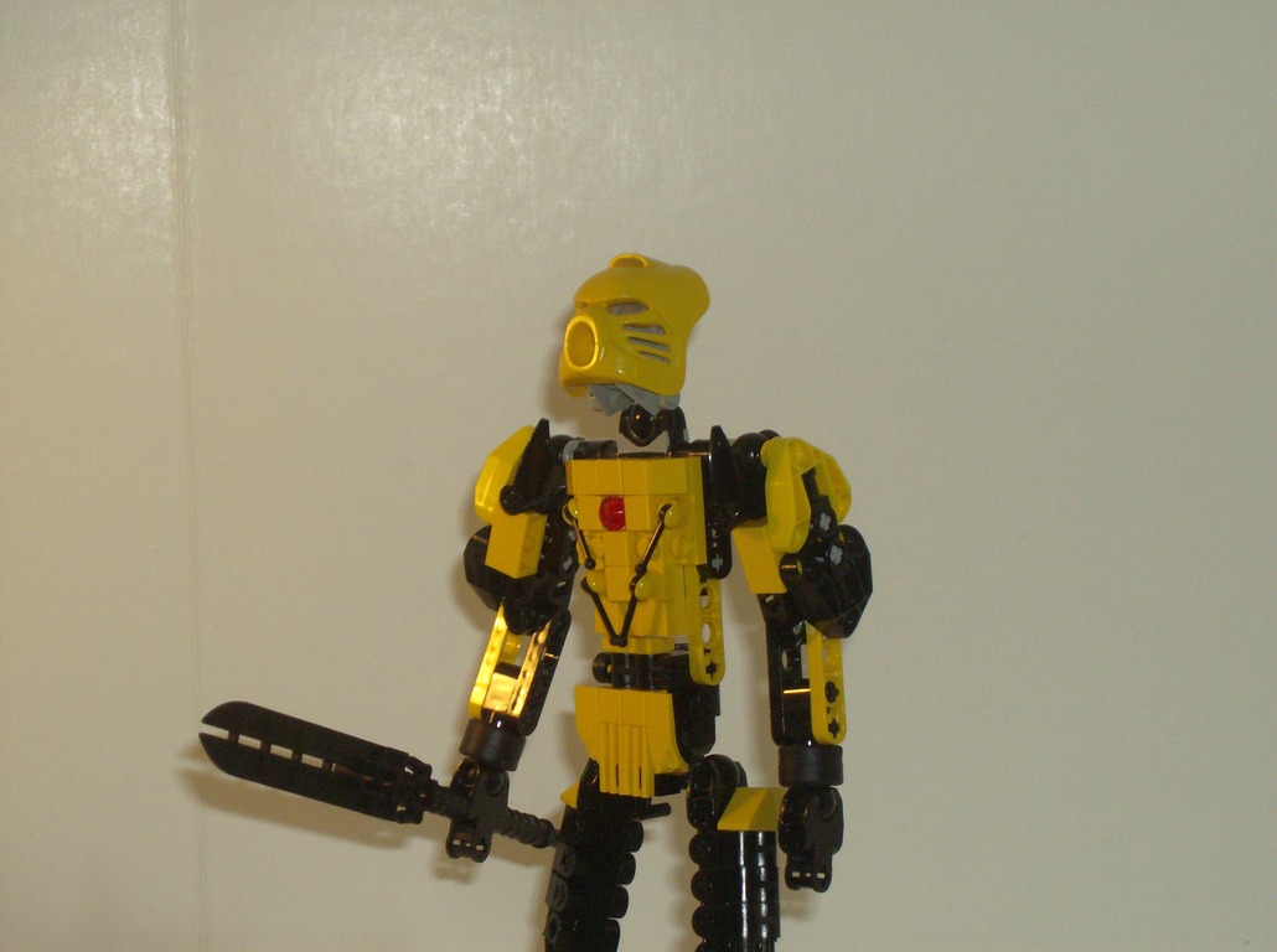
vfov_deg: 13.5
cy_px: 476
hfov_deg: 18.1
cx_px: 638
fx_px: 4013
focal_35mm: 109
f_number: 4.8
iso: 200
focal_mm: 18
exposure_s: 1/125
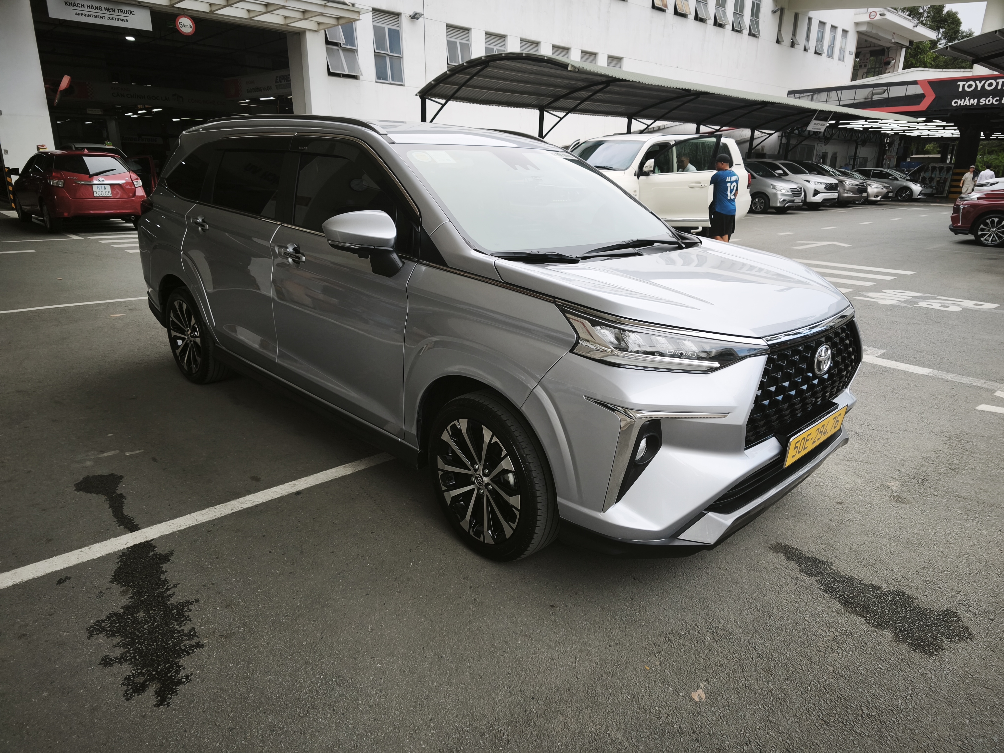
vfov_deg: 58.9
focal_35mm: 23
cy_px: 376
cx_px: 502
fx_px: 667
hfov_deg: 73.9
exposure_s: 1/412
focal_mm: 5.35
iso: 50
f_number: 1.7
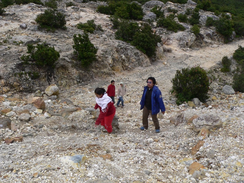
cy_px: 92
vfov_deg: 39.7
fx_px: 254
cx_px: 122
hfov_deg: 51.4
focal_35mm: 36
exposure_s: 1/200
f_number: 4
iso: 80
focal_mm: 6
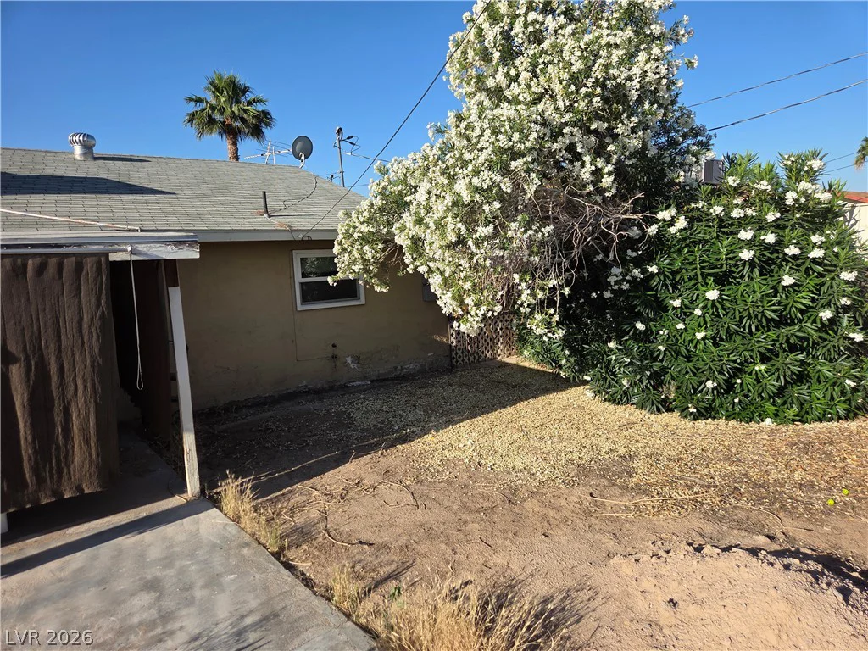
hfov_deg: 73.9
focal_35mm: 23
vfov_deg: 58.9
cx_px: 434
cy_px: 326
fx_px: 577
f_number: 1.8
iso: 80
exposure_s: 1/4098
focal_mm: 5.4
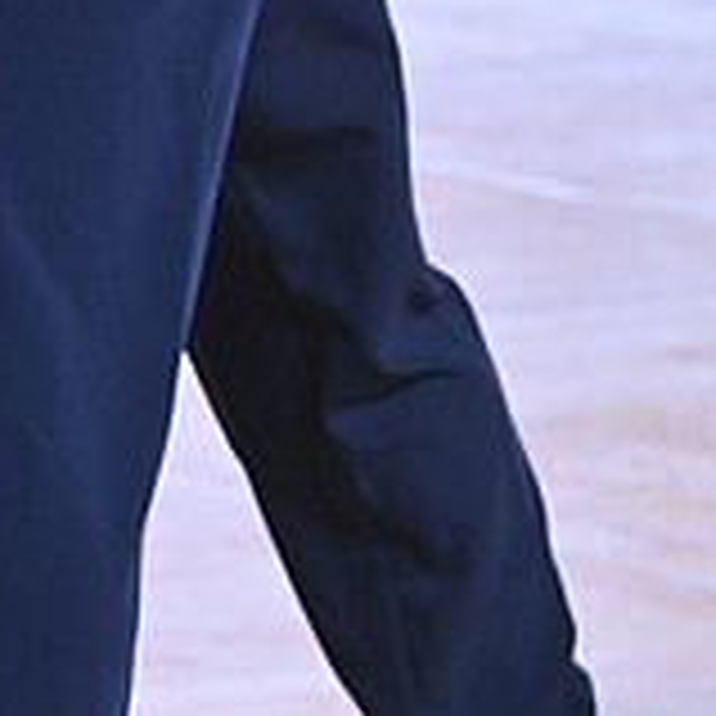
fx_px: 8144
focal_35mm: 348
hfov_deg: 5.0
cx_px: -119
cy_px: -585
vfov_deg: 5.0
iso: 4000
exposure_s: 1/400
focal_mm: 112
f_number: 7.1
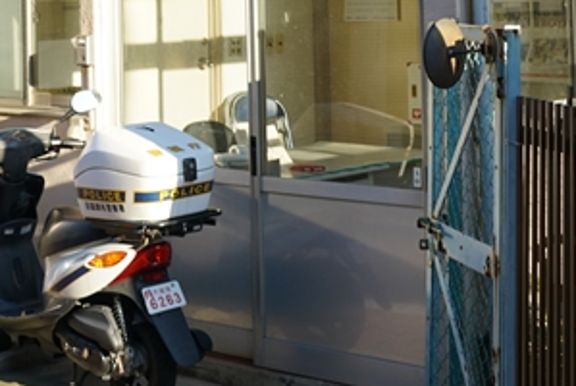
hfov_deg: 21.9
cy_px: -44
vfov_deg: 14.7
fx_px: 1457
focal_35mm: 91
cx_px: 71
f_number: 5
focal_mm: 23
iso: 100
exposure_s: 1/160
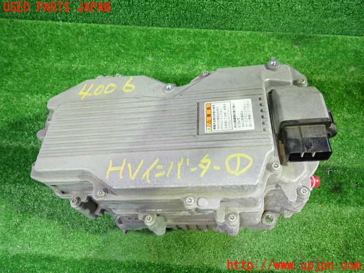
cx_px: 182
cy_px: 136
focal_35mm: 25
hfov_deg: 69.4
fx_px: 263
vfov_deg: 54.9
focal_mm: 4.5
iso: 500
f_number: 2
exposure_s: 1/30
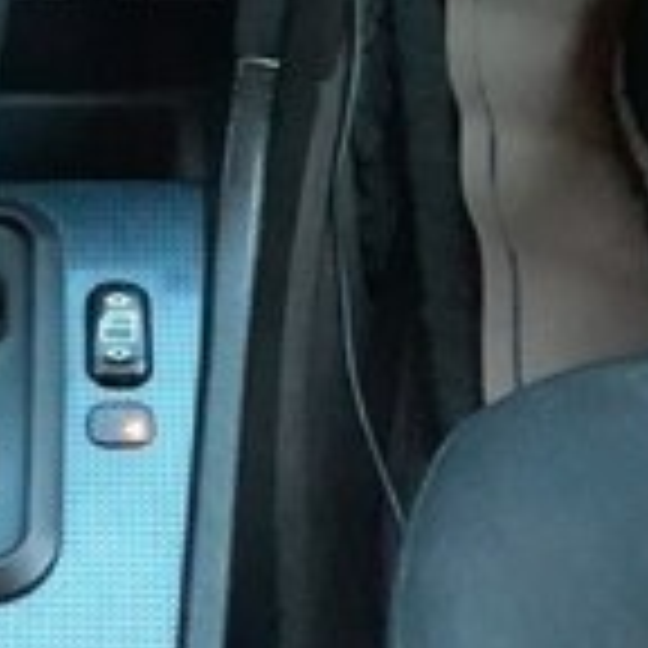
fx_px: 1737
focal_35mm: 82
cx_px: -122
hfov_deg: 19.9
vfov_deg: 20.2
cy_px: -54
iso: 800
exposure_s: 1/10
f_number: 1.7
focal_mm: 3.71
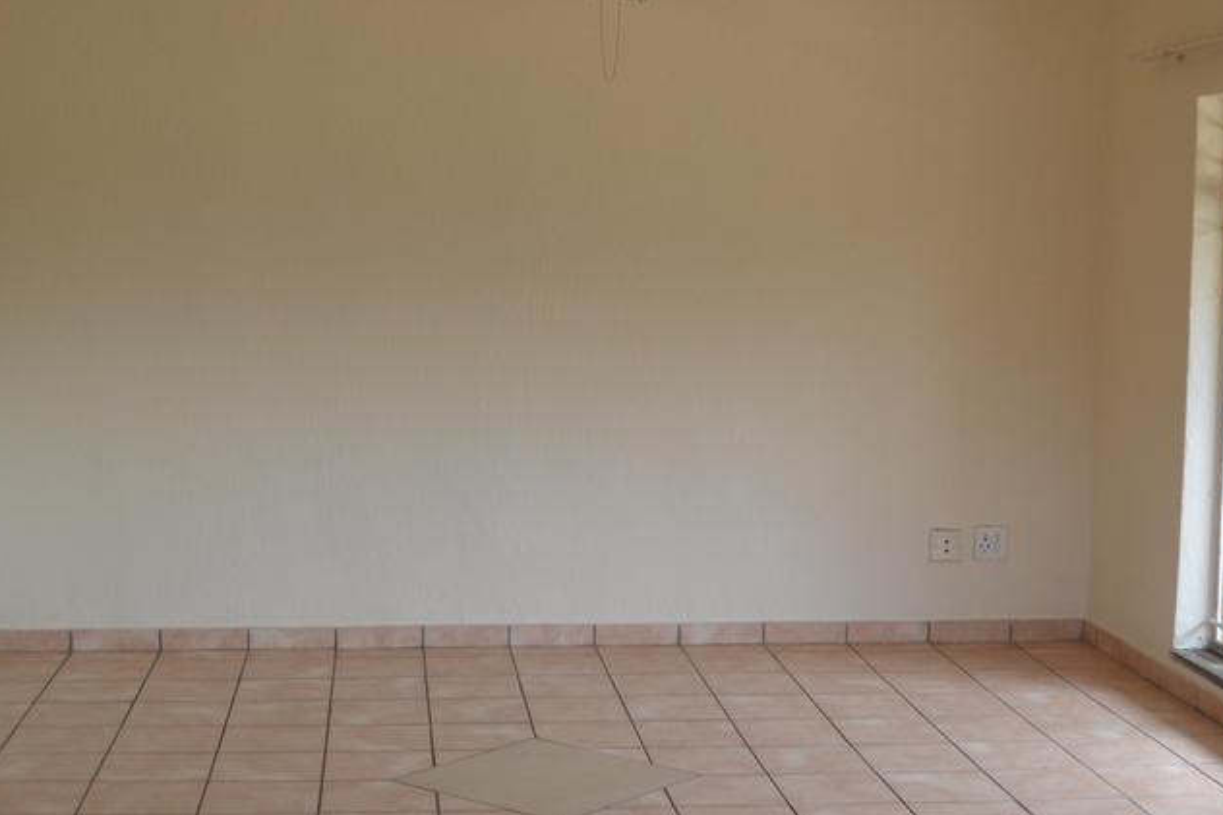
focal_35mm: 57
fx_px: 1936
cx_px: 598
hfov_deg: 35.1
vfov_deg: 23.8
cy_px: 417
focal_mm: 30
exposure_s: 1/125
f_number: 5.6
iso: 400
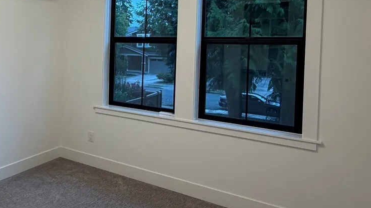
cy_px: 53
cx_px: 74
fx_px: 325
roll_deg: -1.2
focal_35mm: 33
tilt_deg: -1.5
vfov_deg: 34.9
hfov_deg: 55.3
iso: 100
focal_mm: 2.22
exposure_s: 1/120
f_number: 2.2
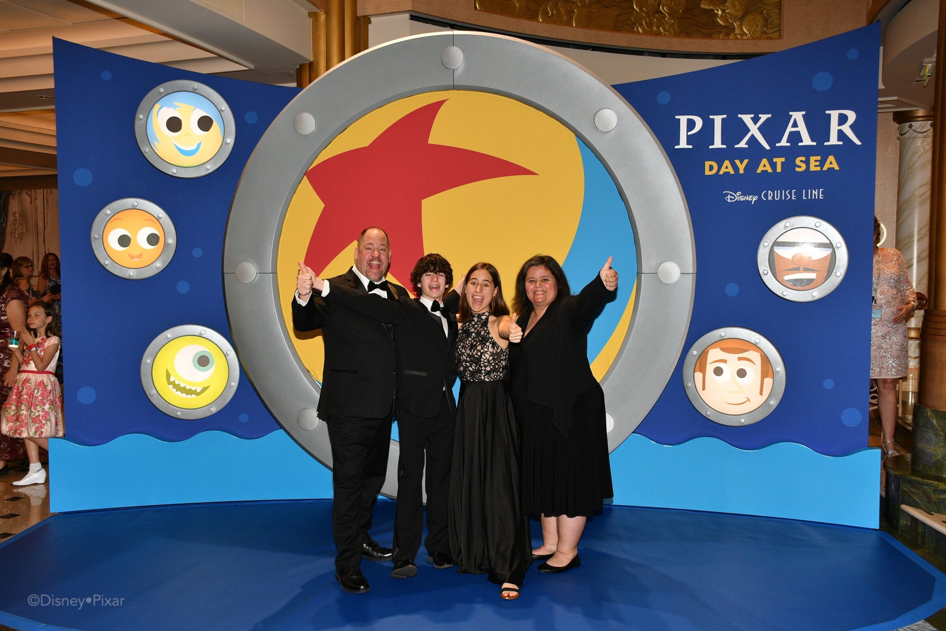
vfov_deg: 38.9
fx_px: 893
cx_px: 473
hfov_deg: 55.8
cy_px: 316
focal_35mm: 34
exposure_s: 1/60
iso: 640
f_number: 5.6
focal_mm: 23
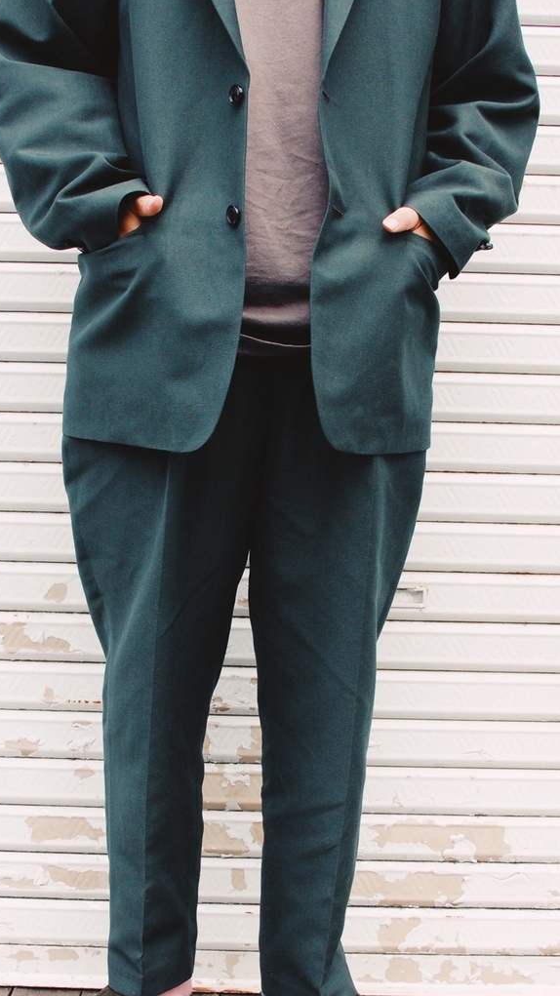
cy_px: 536
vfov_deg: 32.5
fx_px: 1706
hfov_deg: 18.6
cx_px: 219
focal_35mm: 65
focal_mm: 35
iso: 800
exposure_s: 1/400
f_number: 10
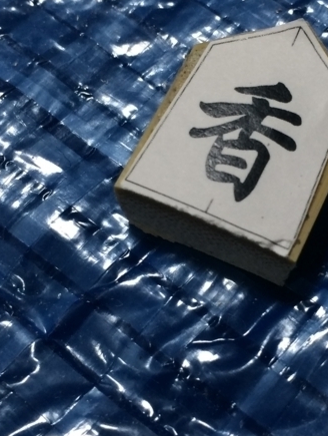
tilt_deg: -66.2
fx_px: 859
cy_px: 196
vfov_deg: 28.5
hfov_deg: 21.4
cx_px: 249
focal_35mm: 68
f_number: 2.2
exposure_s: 1/33
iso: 32
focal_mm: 4.15
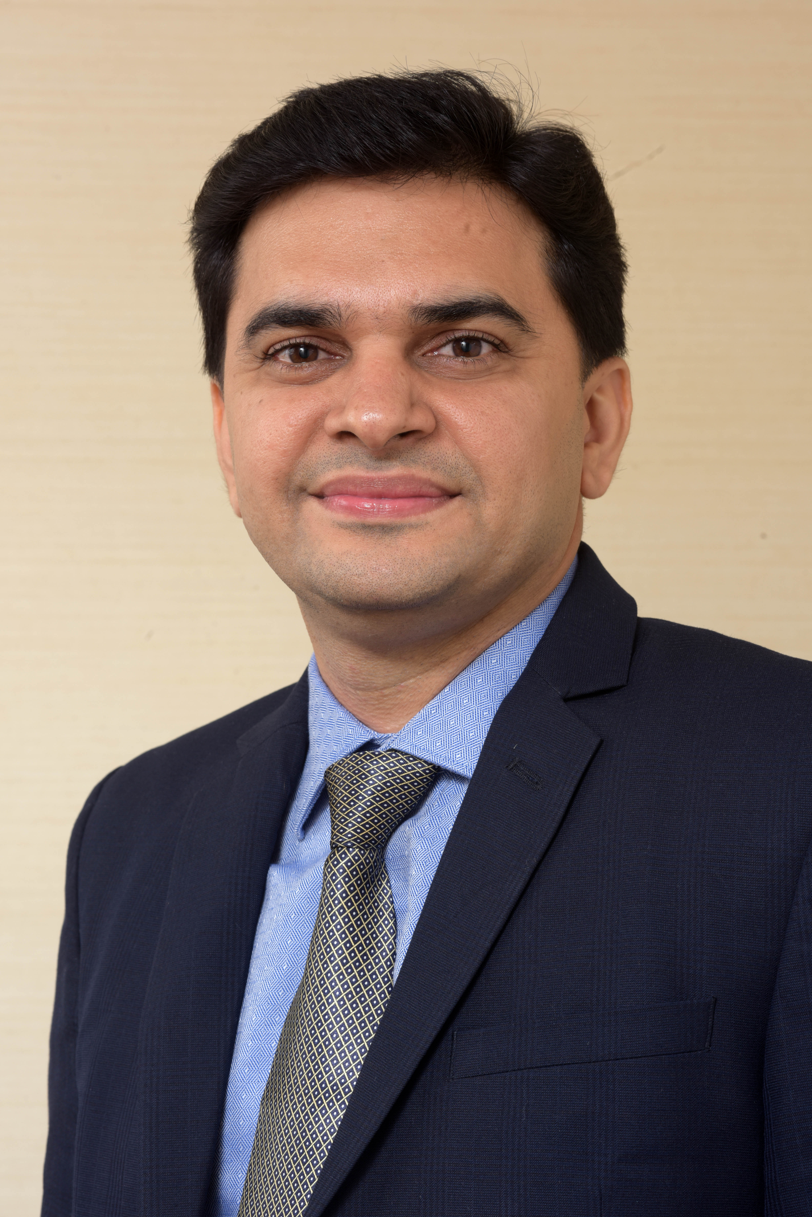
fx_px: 3550
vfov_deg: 19.5
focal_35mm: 105
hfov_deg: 13.1
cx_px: 406
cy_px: 608
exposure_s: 1/125
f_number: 14
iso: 200
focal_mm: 105
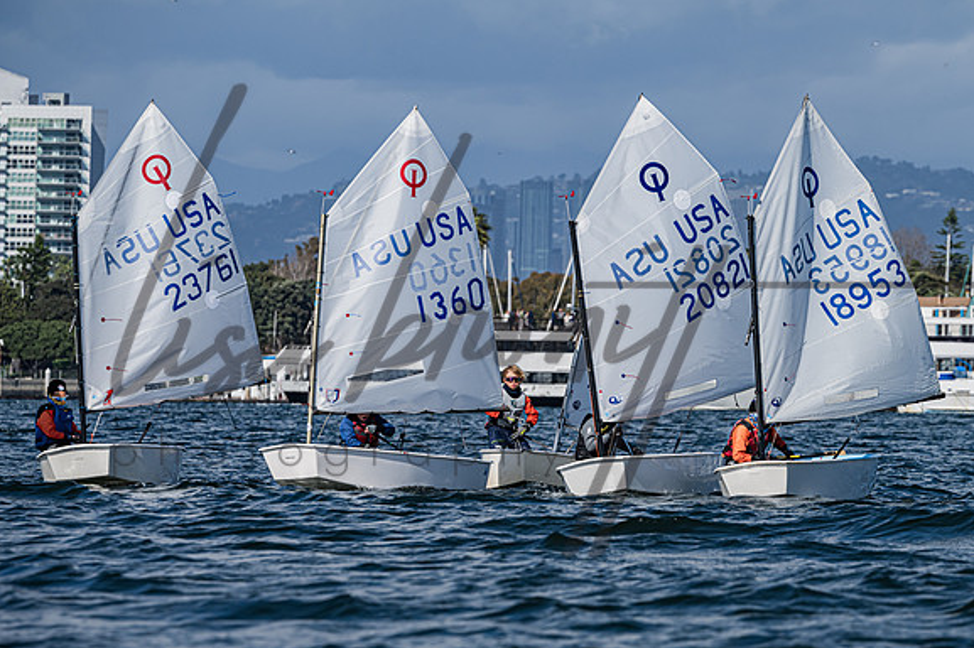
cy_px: 384
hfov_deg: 6.4
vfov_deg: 4.2
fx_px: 8761
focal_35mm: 324
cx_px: 574
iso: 320
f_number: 9
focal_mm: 270
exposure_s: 1/1250
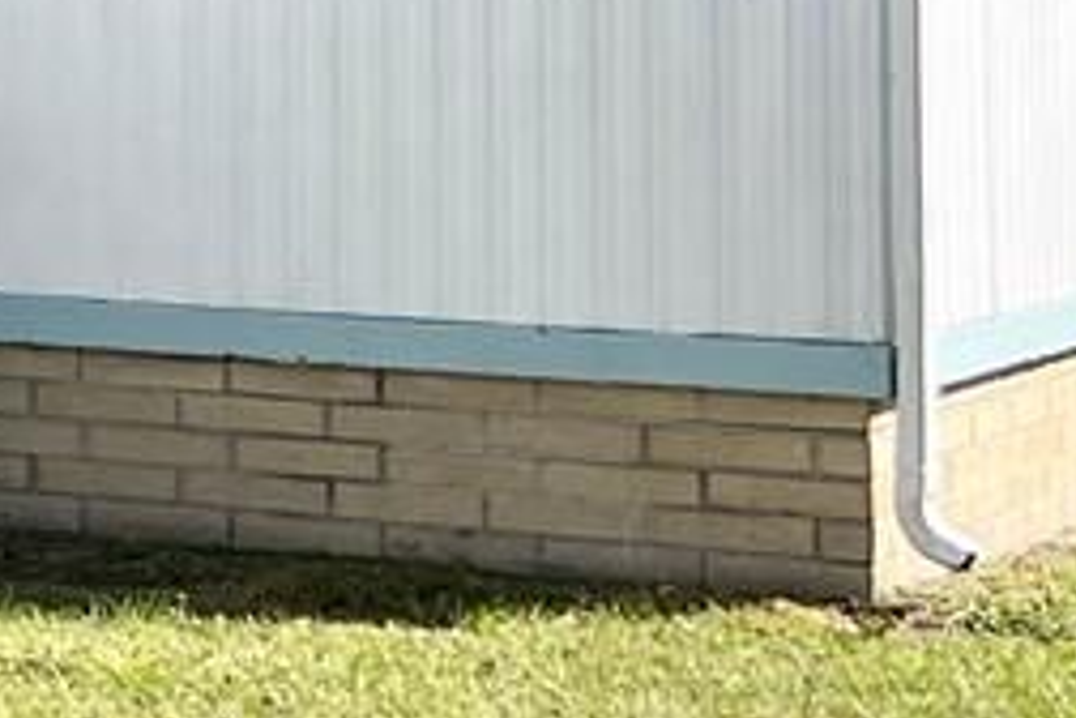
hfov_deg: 9.9
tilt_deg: +1.7
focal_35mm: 172
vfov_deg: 7.9
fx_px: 5140
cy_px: -201
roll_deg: +0.5
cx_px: -1806
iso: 50
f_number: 1.5
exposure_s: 1/5319
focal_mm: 5.7
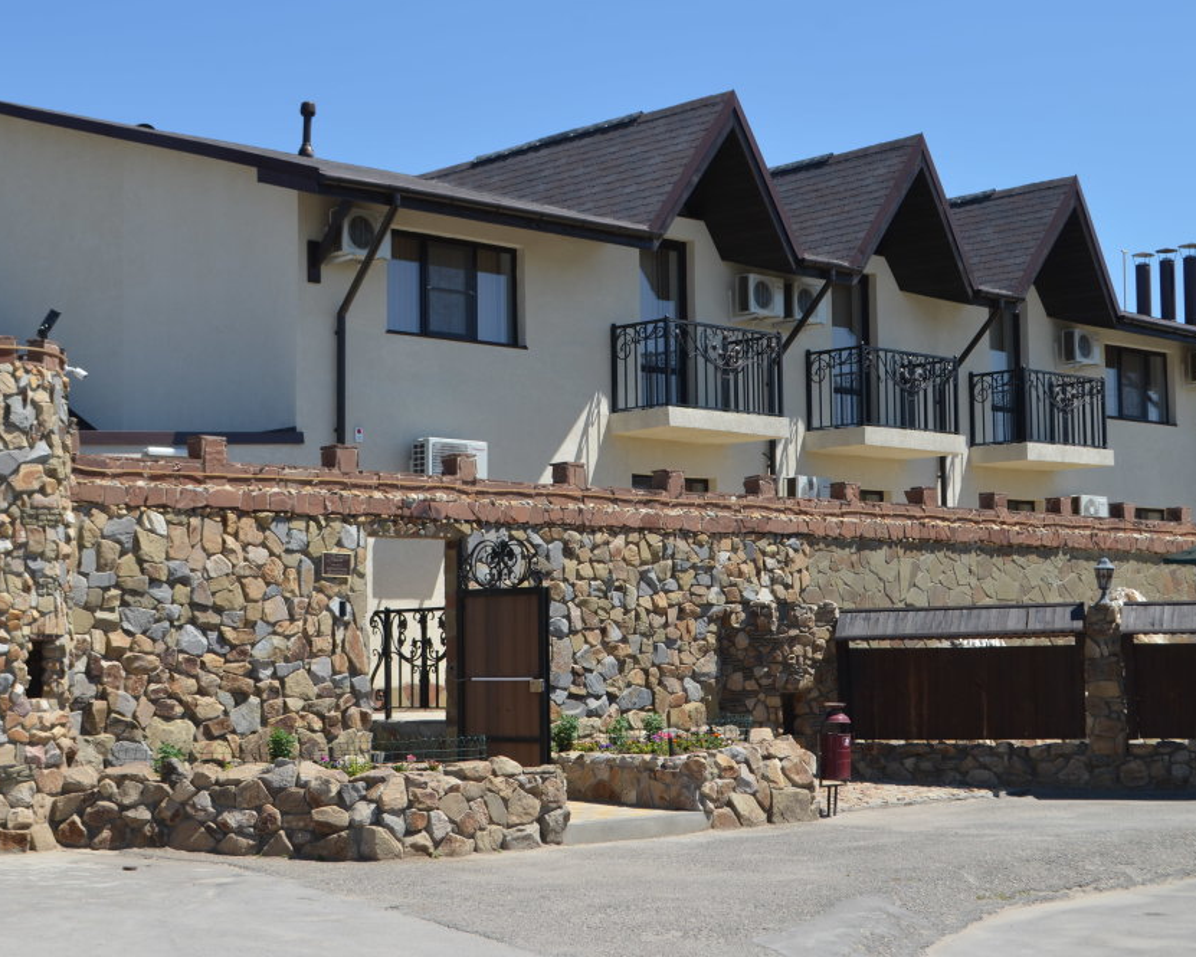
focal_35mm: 61
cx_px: 607
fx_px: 2144
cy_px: 478
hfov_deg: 31.2
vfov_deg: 25.2
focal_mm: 35
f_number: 8
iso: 125
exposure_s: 1/250
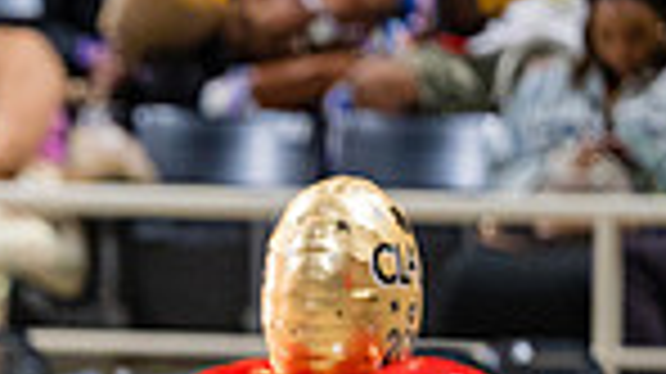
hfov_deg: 2.7
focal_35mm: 794
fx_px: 14012
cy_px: 493
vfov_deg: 1.5
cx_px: -234
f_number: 2.8
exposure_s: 1/250
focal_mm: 182
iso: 1250
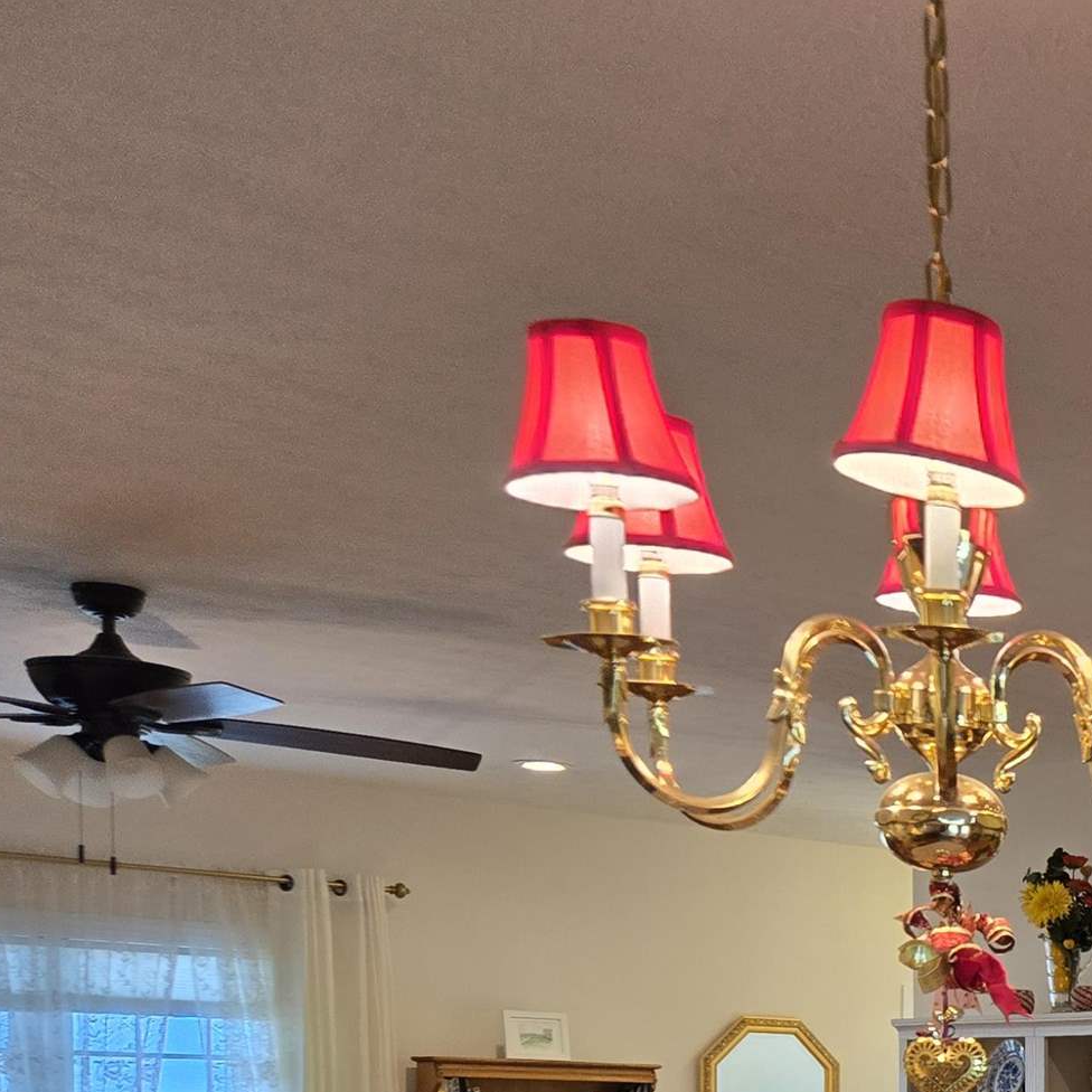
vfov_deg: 24.8
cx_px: 1618
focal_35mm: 64
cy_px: 1234
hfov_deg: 22.3
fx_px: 2284
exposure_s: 1/120
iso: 125
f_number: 1.8
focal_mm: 5.4
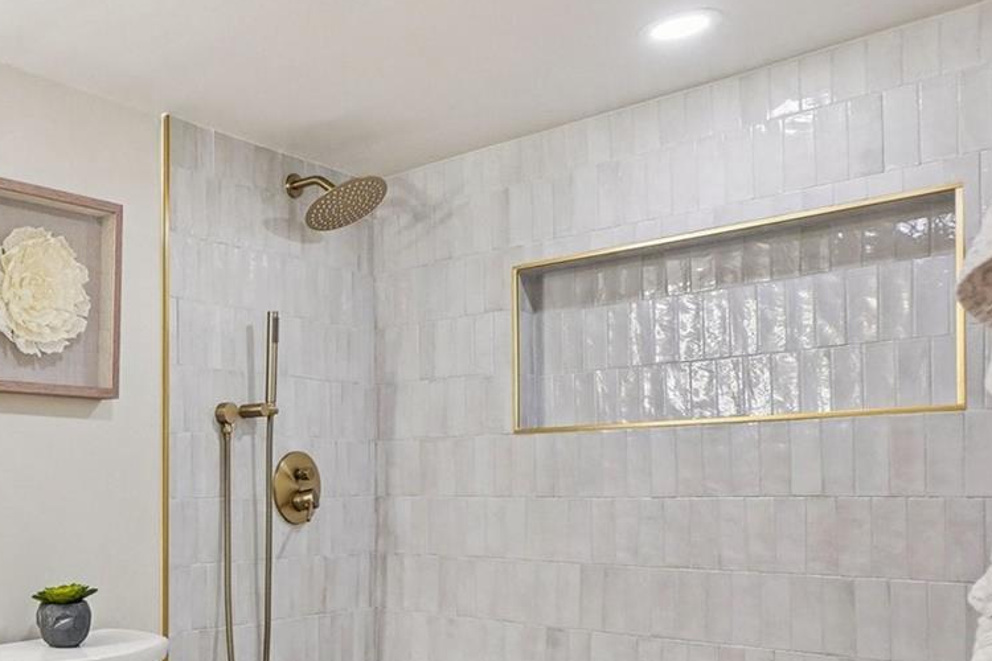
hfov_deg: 48.5
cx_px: 3
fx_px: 882
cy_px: 508
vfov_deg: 39.8
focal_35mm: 32
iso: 400
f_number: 8
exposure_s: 1/30
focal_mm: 10
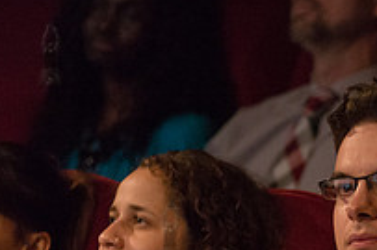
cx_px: 409
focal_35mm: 415
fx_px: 4342
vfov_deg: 3.3
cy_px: 321
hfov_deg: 5.0
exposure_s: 1/200
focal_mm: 145
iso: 4000
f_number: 3.2
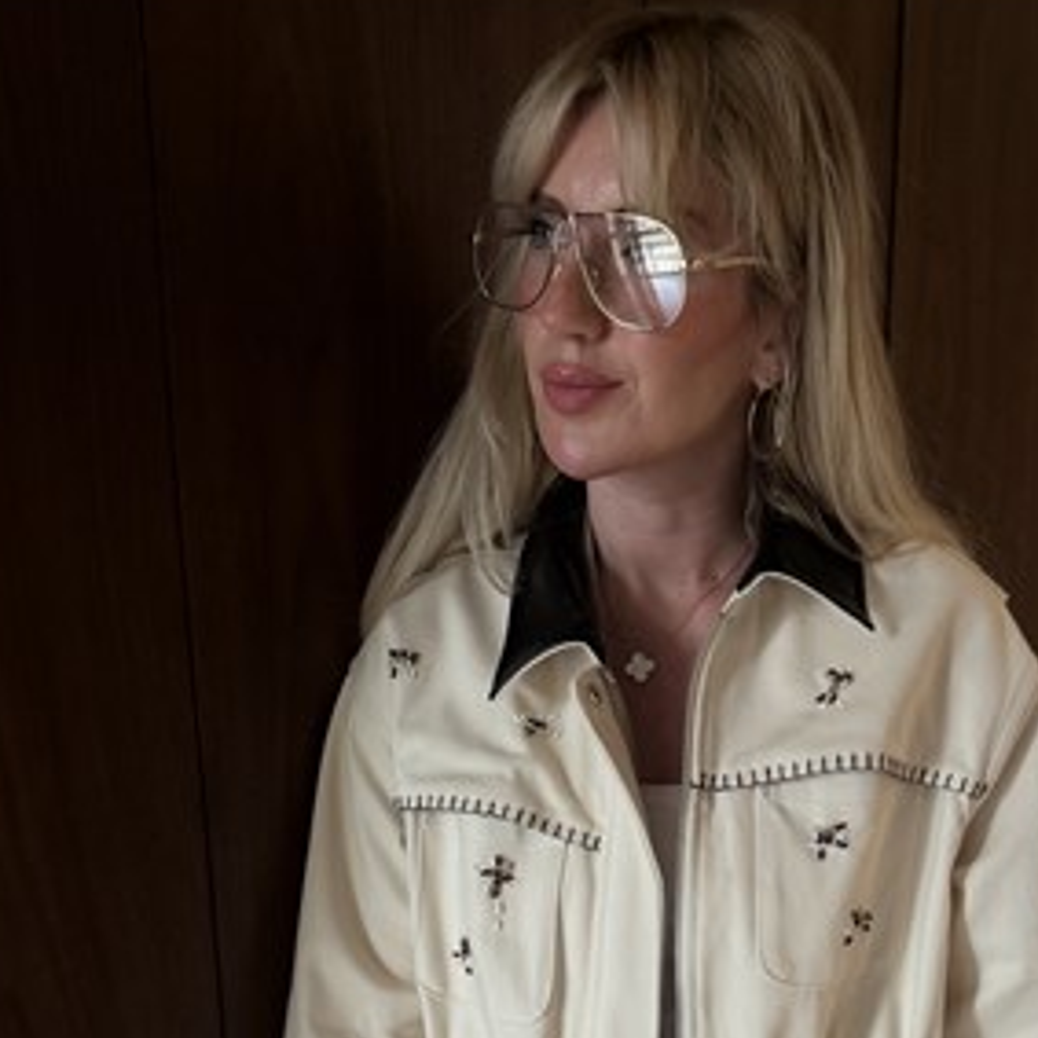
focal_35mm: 40
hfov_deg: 41.7
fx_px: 1357
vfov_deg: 39.0
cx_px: 620
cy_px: 930
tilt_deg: -14.1
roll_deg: -0.1
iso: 160
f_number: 1.78
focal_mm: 6.76
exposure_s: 1/100
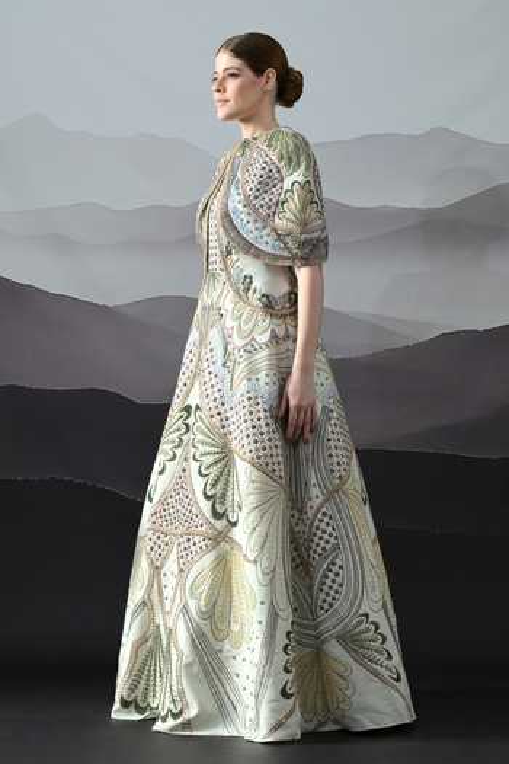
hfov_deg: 20.3
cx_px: 254
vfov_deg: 30.1
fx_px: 1421
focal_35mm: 67
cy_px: 382
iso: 250
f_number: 8
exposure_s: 1/160
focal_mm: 67
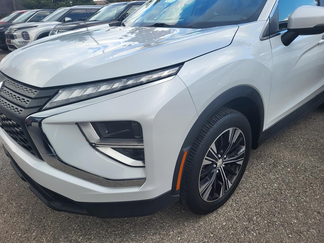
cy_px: 122
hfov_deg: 67.3
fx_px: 243
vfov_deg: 53.1
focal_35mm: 26
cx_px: 162
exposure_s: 1/601
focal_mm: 5.4
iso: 40
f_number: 1.8
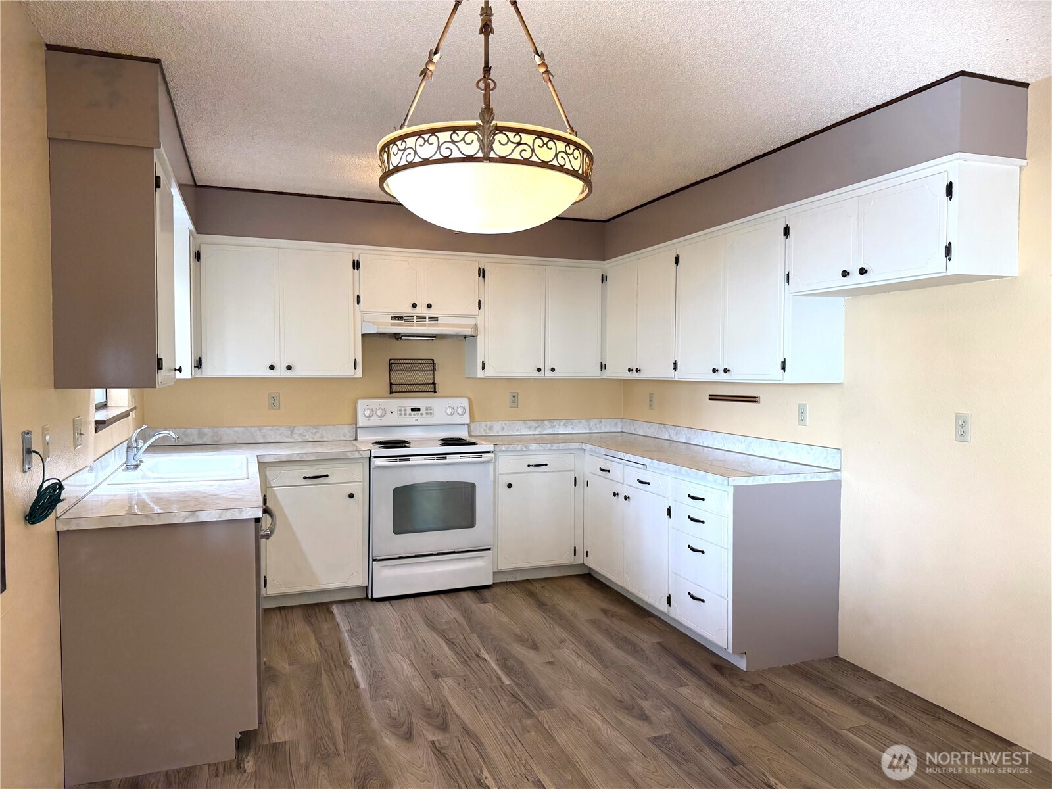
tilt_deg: -2.2
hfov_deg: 71.6
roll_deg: +0.6
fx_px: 729
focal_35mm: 24
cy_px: 394
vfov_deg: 56.8
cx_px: 526
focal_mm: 6.76
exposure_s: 1/233
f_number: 1.78
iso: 160
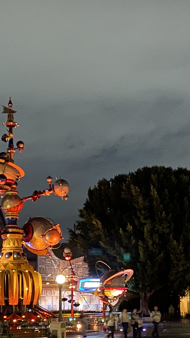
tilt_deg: +4.4
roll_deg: +1.2
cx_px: 93
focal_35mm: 71
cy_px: 266
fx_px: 636
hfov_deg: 17.0
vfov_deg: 29.1
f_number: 1.8
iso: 800
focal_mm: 4.25
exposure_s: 1/8
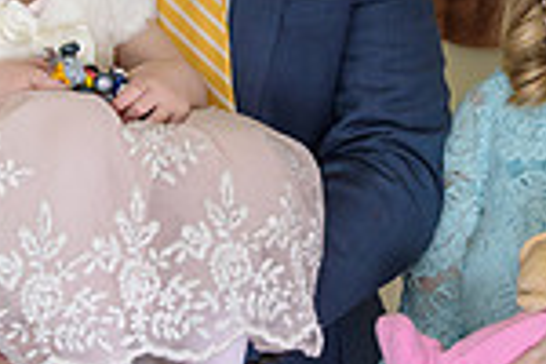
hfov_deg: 15.2
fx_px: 2047
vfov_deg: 10.1
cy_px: -9
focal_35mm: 135
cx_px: 357
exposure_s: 1/200
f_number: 3.2
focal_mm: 35
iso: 1600
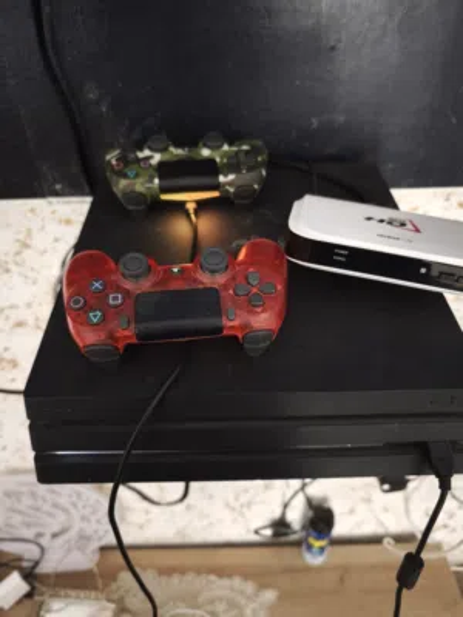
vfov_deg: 73.9
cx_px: 232
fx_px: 410
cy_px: 308
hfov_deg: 58.9
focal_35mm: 23
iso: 2500
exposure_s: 1/25
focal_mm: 6.57
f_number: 1.6
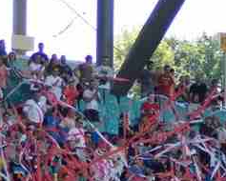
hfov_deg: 4.5
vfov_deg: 3.6
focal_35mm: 425
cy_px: 272
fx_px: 2845
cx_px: 144
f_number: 4
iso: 800
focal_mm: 70
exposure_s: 1/2000
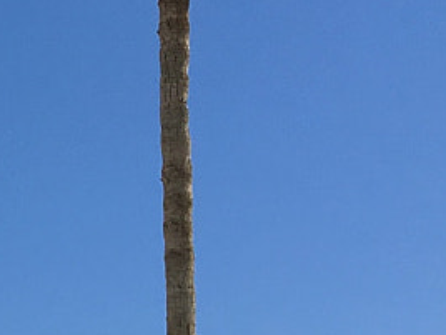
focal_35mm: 173
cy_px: 222
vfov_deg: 8.6
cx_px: -676
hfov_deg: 9.8
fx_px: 2229
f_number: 2.2
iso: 25
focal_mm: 4.15
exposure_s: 1/2404
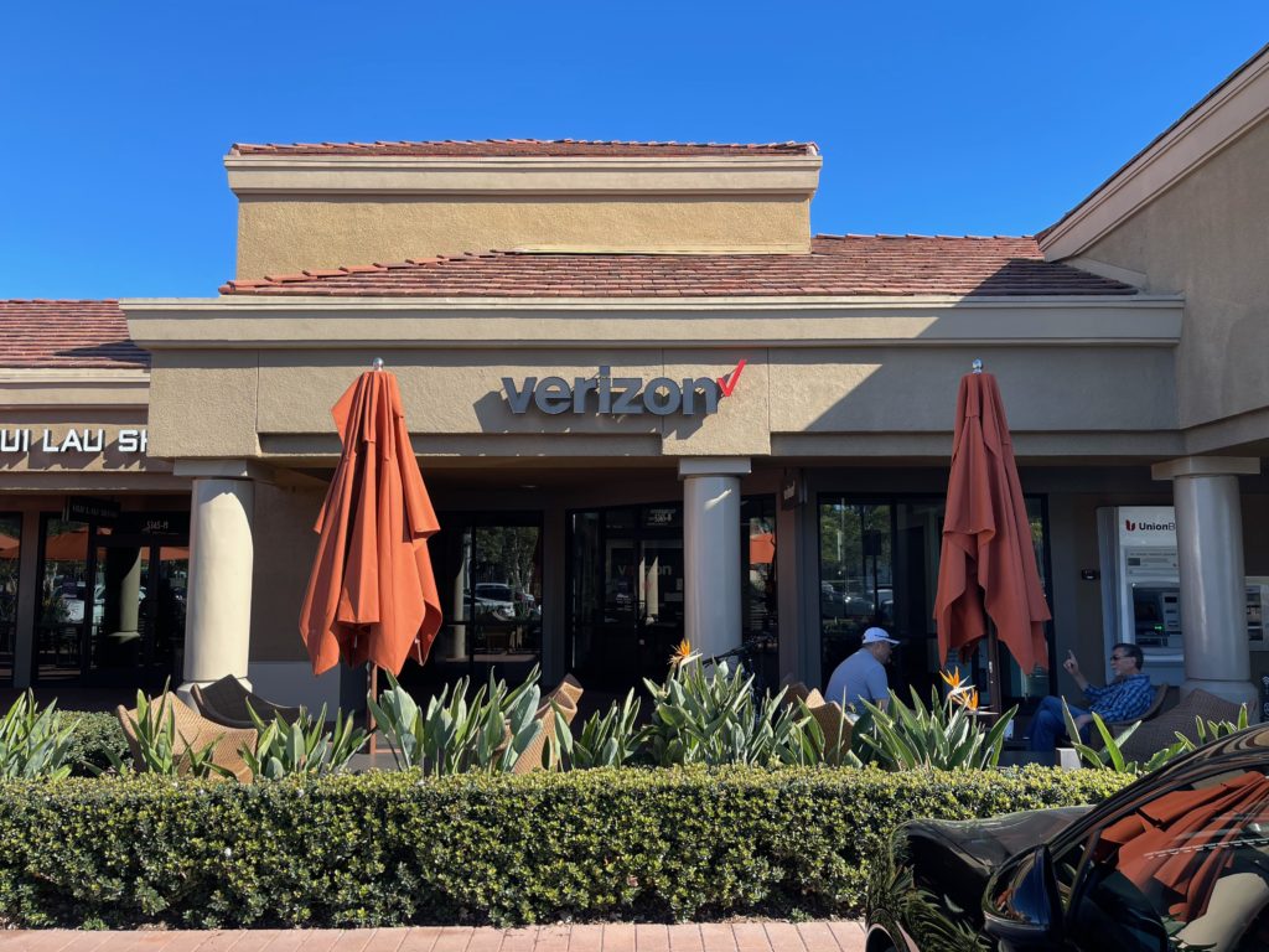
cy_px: 476
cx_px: 634
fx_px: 953
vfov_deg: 53.1
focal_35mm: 26
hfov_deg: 67.3
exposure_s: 1/1266
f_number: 1.6
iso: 32
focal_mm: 5.1
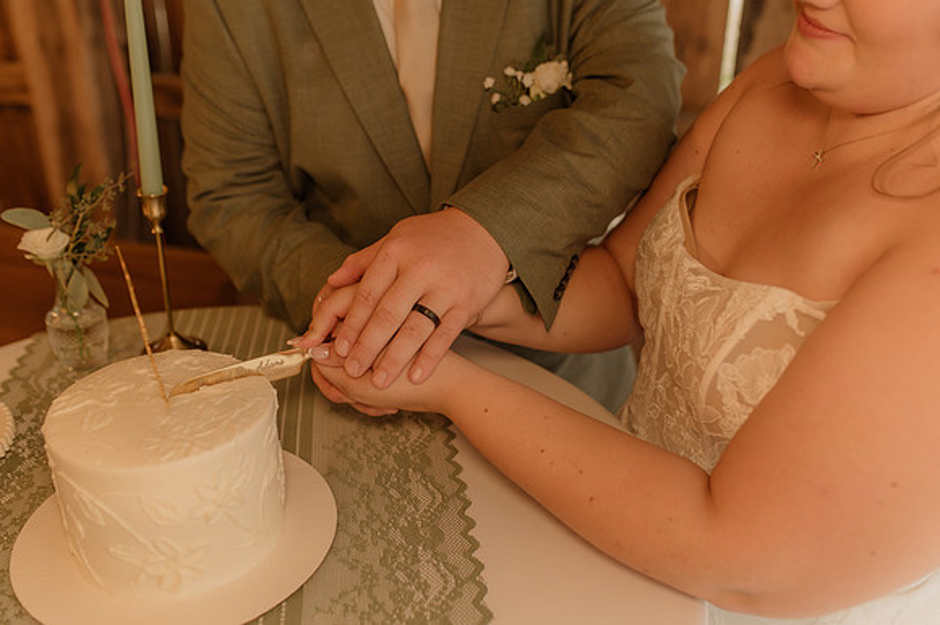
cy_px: 312
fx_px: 913
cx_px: 470
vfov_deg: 37.8
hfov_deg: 54.5
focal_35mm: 35
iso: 640
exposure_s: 1/200
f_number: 2.5
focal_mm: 35
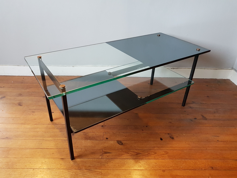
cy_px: 89
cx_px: 118
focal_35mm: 26
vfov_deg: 53.1
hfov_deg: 67.3
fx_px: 178
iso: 200
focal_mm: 4.2
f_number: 1.7
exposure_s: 1/24
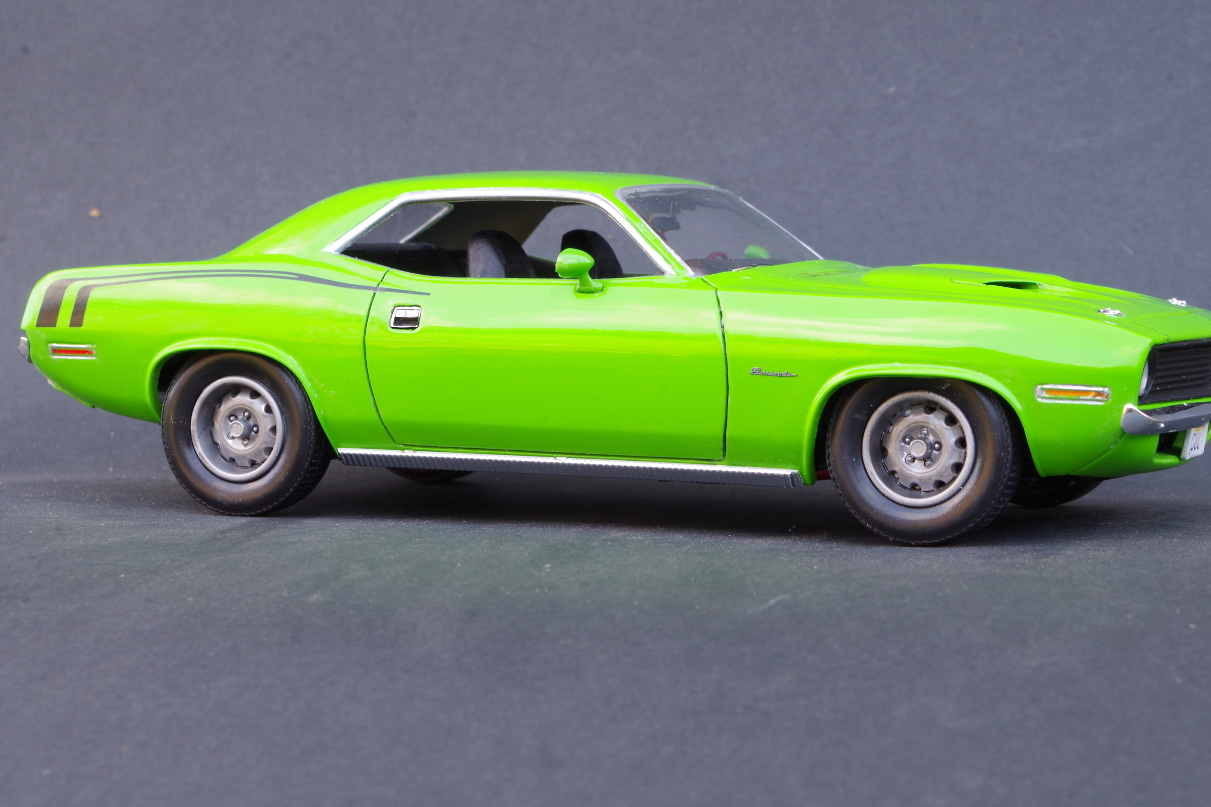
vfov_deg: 16.3
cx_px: 682
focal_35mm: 84
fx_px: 2825
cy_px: 409
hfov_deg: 24.2
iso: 100
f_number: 16
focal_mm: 47.5
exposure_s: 1/4
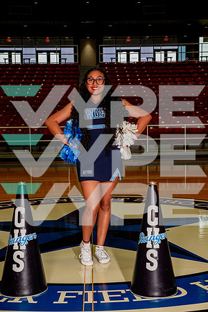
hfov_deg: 23.4
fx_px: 503
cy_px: 156
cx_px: 104
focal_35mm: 58
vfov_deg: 34.5
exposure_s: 1/320
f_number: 7.1
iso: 800
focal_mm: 58
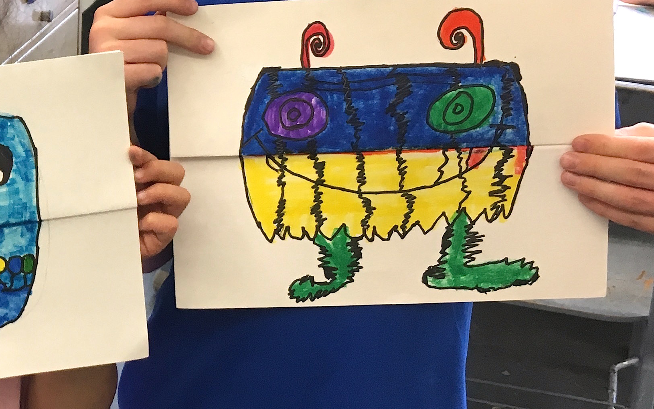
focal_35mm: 76
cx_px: -102
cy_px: 110
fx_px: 1354
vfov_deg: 17.1
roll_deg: +0.6
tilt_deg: -19.2
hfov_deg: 24.9
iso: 64
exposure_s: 1/30
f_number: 2.2
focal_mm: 4.15
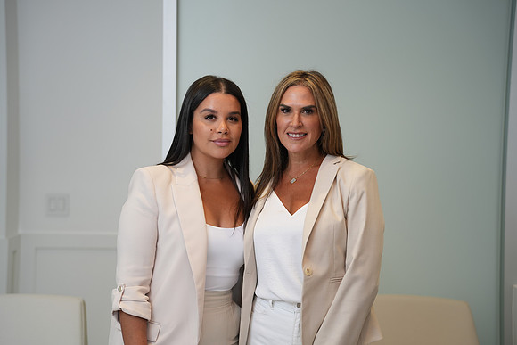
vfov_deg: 21.9
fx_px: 891
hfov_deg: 32.4
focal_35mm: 62
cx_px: 258
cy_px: 172
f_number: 2.8
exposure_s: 1/250
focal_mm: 62
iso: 250
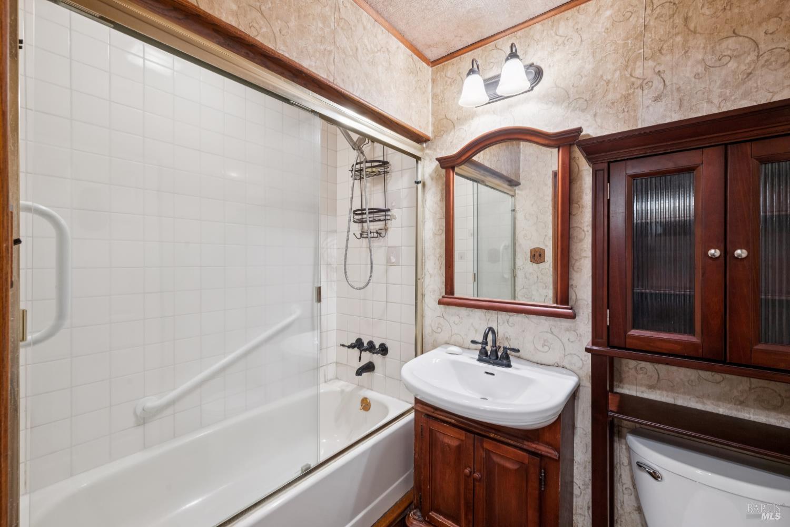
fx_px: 329
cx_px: 395
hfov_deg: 100.4
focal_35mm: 15
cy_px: 264
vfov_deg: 77.3
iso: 250
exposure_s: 1/8
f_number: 9
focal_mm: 15
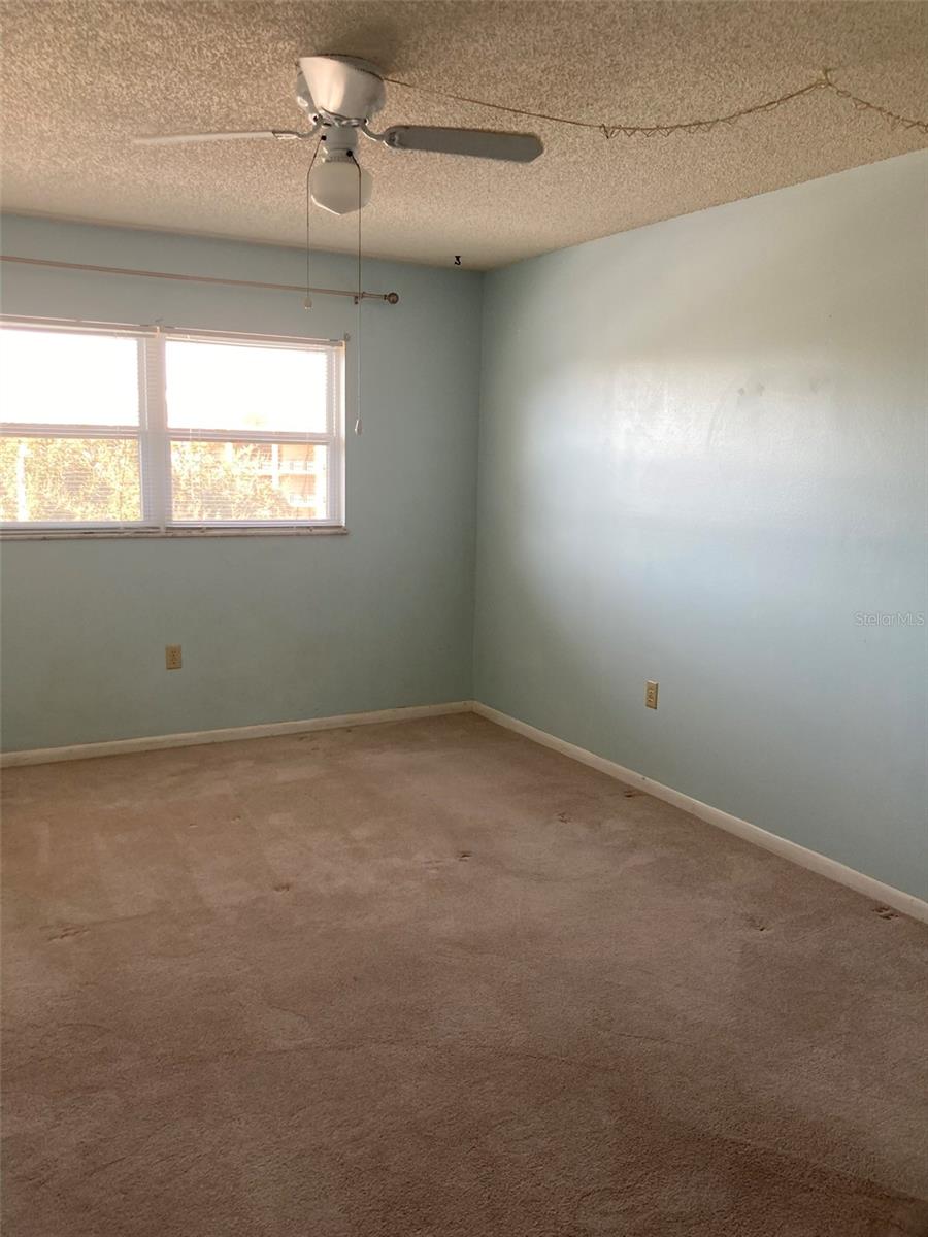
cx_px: 464
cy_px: 618
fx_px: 1001
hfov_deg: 49.7
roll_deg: -1.5
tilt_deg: -7.2
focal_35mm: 28
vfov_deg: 63.4
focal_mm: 3.99
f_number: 1.8
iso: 80
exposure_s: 1/89
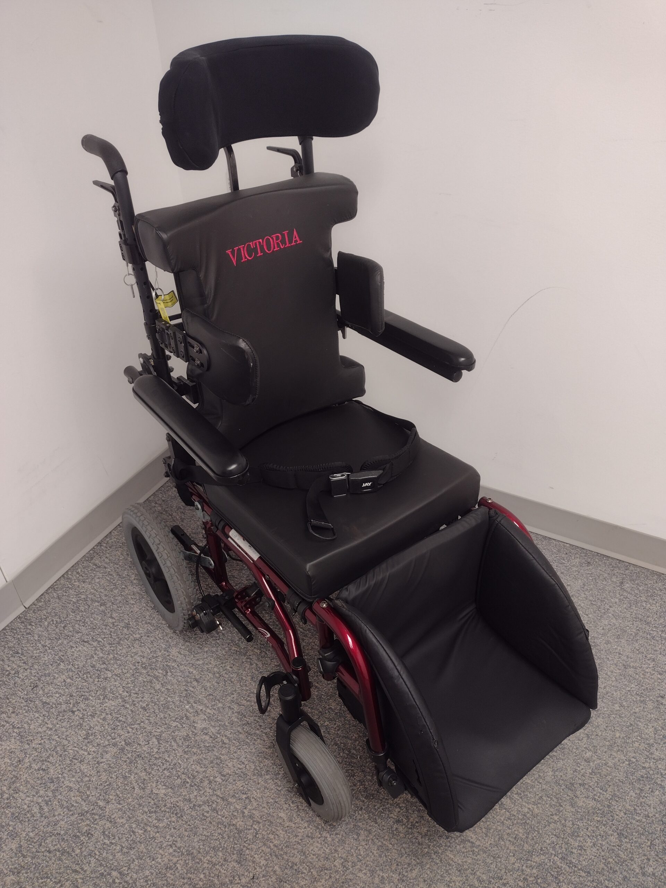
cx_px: 333
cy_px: 444
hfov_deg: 51.4
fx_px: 693
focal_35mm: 27
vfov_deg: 65.3
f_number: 1.7
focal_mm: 4.71
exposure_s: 1/60
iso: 197
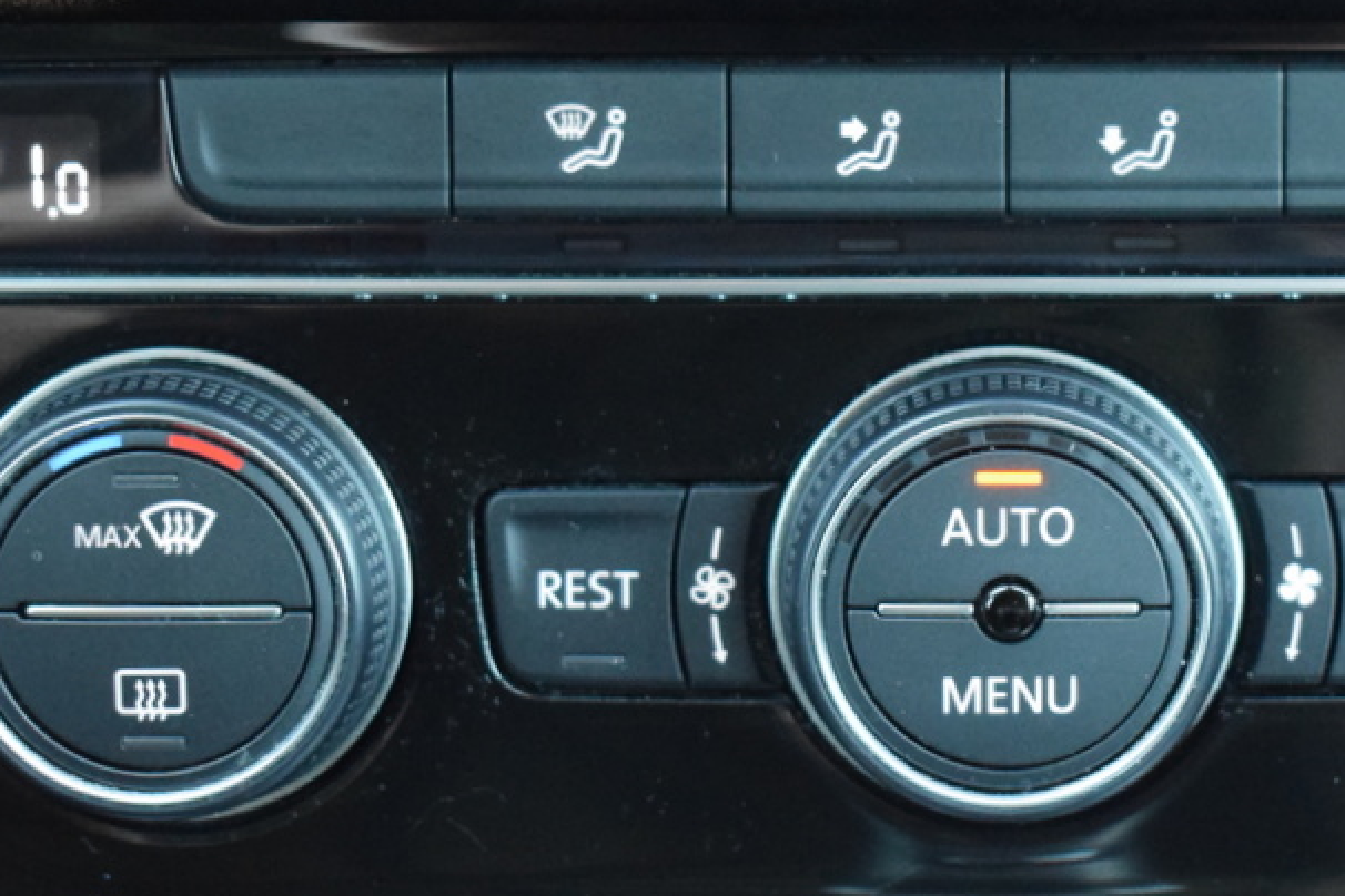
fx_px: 3885
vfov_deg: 13.2
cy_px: 326
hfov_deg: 19.5
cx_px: 959
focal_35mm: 104
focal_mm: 35
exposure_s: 1/60
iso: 4000
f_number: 4.5
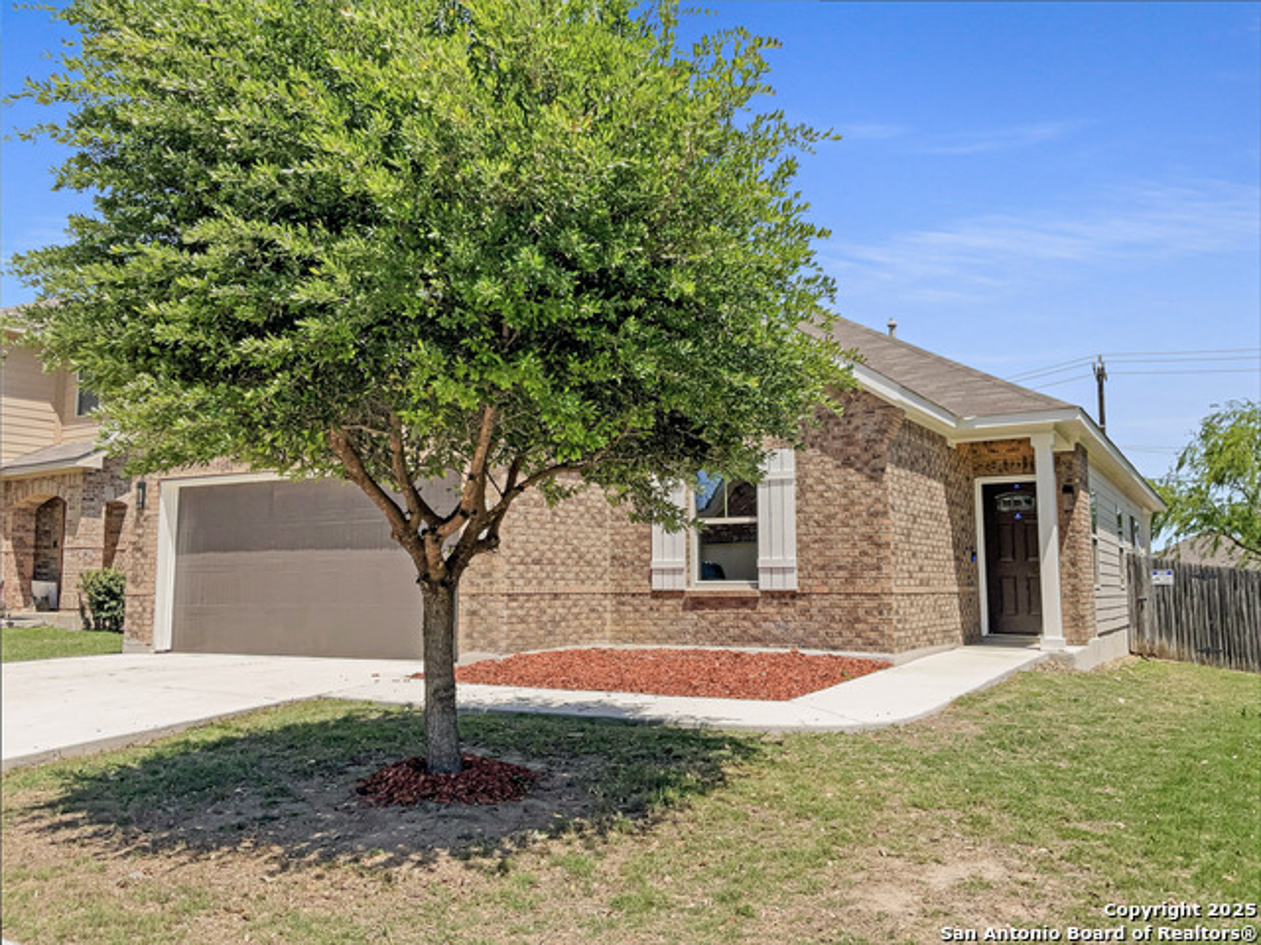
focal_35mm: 29
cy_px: 472
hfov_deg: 61.7
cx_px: 630
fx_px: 1056
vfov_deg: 48.2
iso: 16
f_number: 1.8
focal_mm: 3
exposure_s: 1/4785
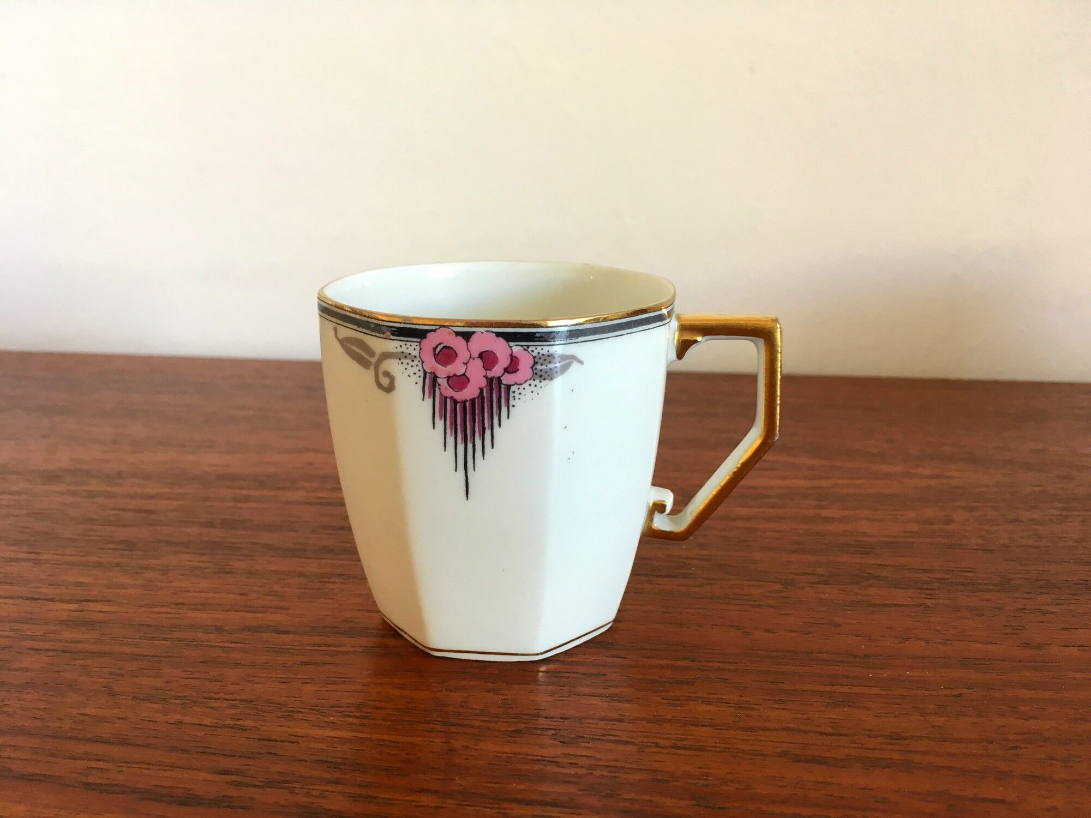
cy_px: 409
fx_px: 914
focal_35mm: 29
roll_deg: +0.2
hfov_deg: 61.7
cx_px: 546
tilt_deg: -16.4
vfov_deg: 48.2
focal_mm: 4.15
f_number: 2.2
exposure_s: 1/33
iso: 64
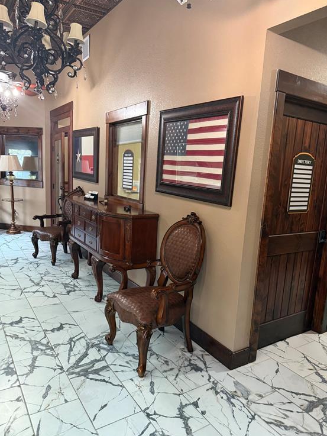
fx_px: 315
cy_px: 224
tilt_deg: -8.0
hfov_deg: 54.9
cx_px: 166
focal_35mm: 25
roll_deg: -2.6
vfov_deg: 69.4
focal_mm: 6.76
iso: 500
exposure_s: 1/60
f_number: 1.78
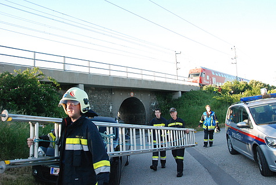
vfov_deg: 43.8
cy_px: 92
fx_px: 231
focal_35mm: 30
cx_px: 138
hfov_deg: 61.8
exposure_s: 1/320
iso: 1250
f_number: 9
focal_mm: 20
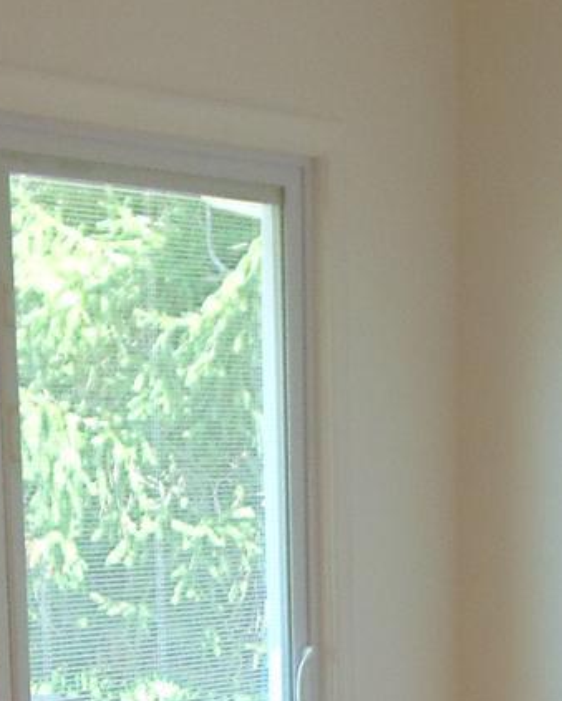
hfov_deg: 13.1
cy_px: 1026
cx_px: 399
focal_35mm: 118
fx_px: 2451
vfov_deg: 15.2
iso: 80
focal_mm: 4.5
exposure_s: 1/40
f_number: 3
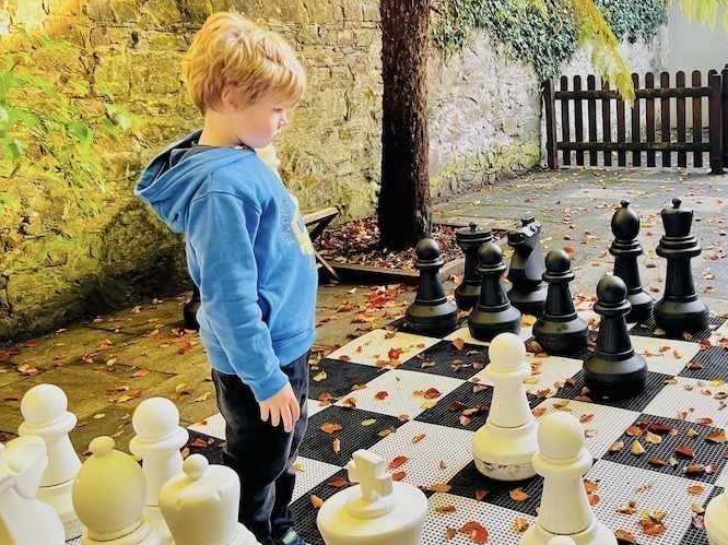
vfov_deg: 35.8
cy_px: 215
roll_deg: +3.7
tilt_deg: -13.3
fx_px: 841
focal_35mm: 40
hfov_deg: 45.7
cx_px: 517
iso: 100
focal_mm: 5.7
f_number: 1.5
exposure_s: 1/121
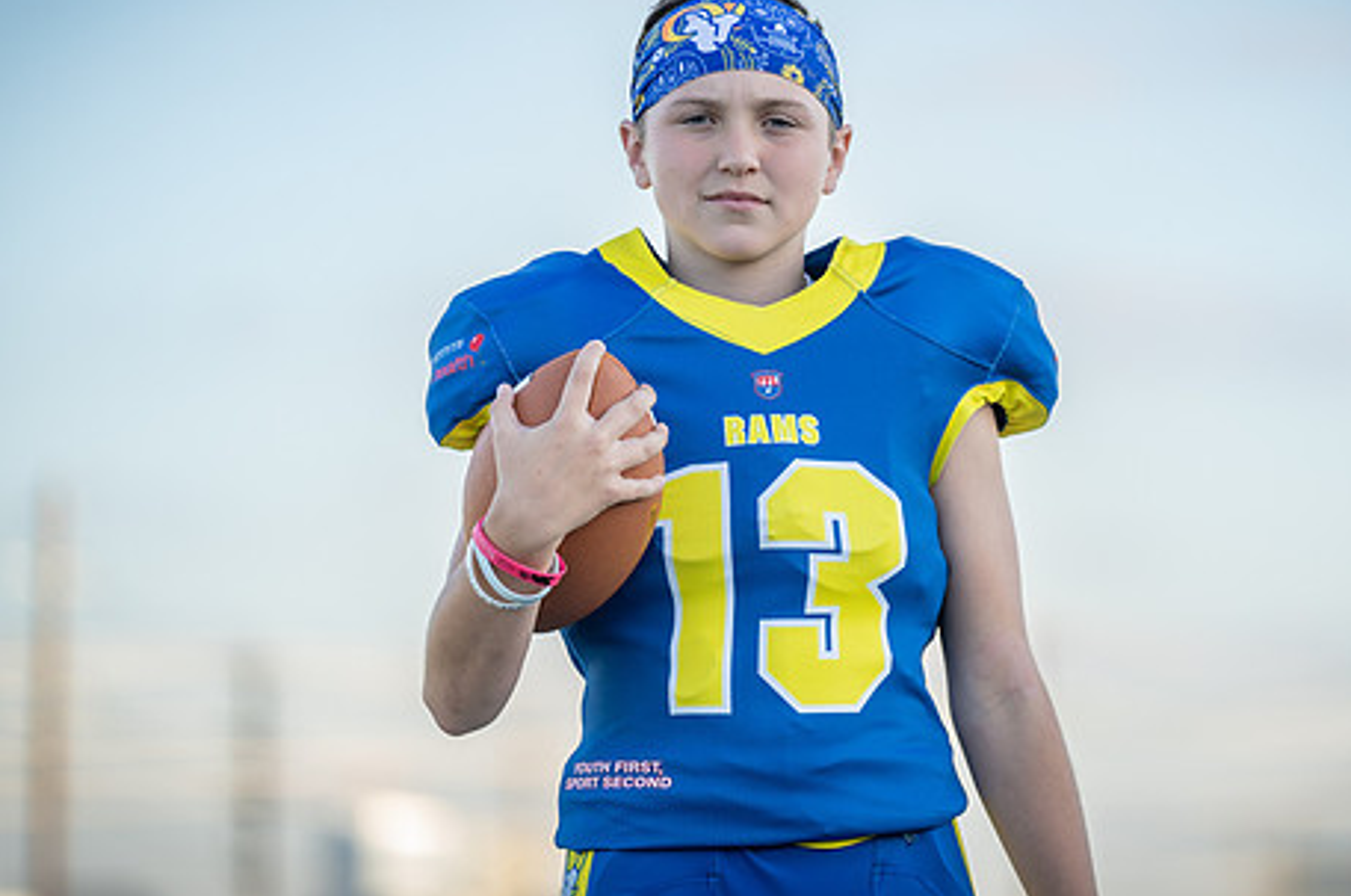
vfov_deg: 5.9
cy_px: 363
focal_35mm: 231
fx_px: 8654
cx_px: 791
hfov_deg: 8.9
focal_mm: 170
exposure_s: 1/400
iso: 100
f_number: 2.8
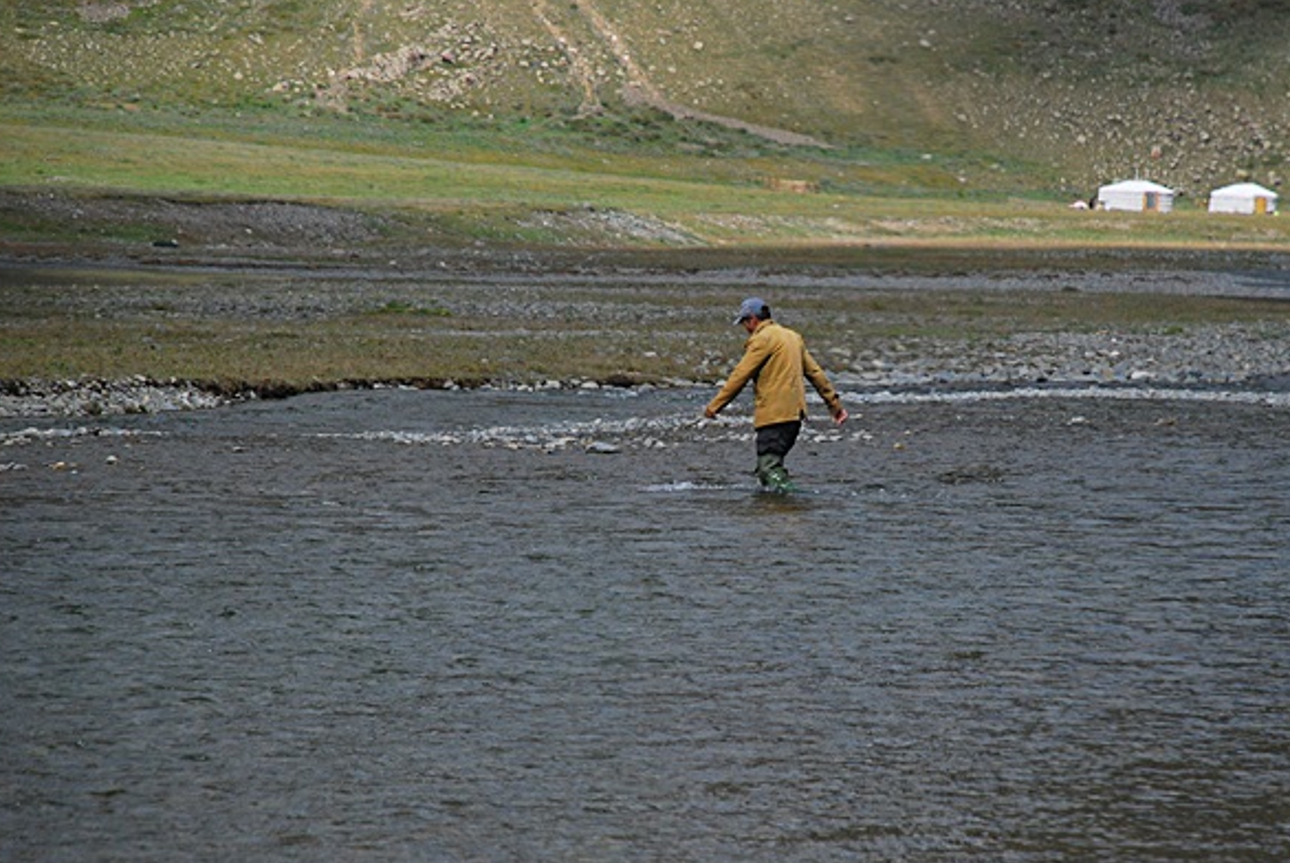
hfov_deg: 7.4
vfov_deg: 5.0
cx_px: 777
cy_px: 489
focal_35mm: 277
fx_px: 9924
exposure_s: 1/2000
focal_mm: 135
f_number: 5.6
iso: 400
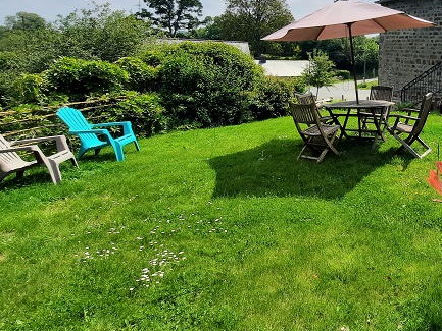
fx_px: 307
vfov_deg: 54.3
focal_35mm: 24
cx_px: 375
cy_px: 84
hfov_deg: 63.1
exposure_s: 1/3378
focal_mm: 1.74
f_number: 2.2
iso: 40
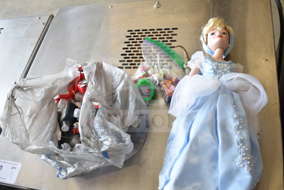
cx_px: 142
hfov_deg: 57.2
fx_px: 260
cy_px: 95
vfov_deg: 40.0
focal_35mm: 33
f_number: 3.8
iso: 200
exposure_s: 1/60
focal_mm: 22
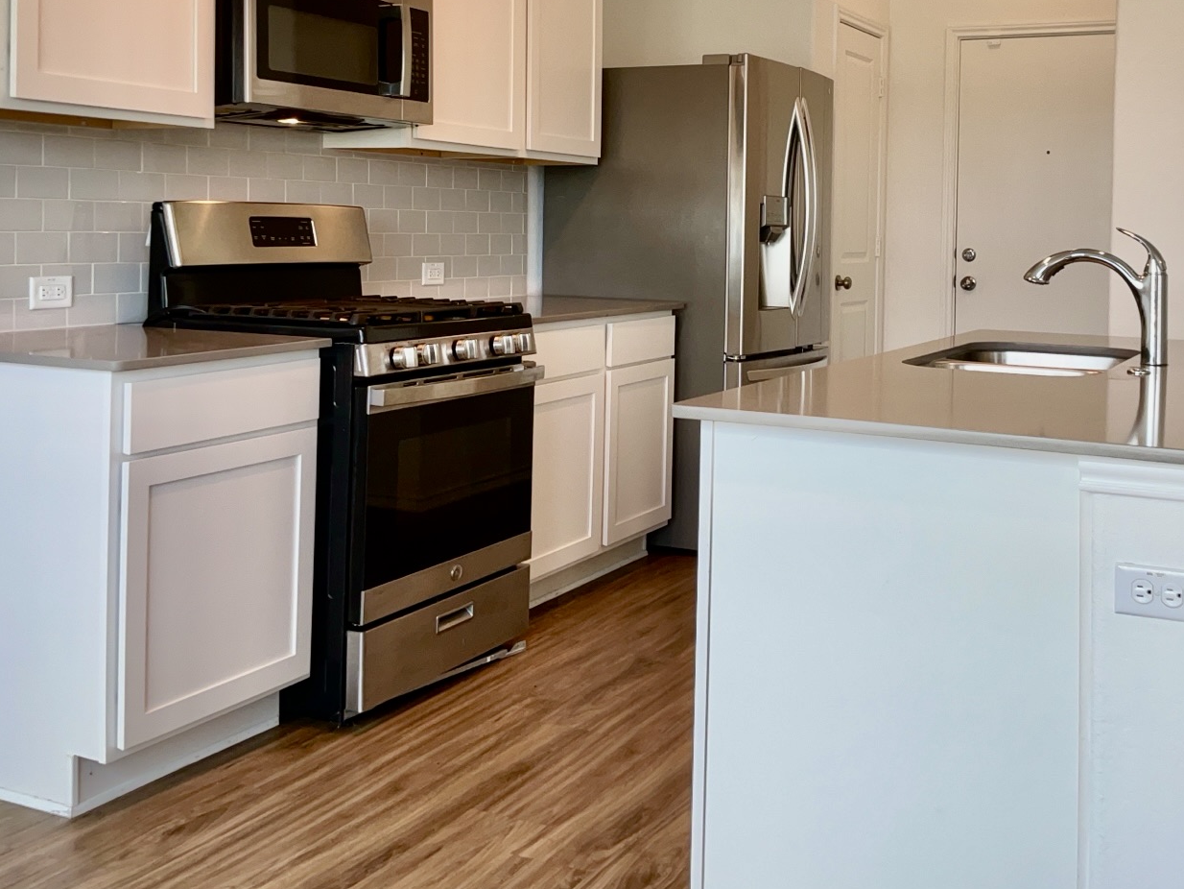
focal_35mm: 42
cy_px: 249
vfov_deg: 33.8
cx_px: 705
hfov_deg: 44.6
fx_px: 1437
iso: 20
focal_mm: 3
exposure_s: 1/60
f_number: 1.8
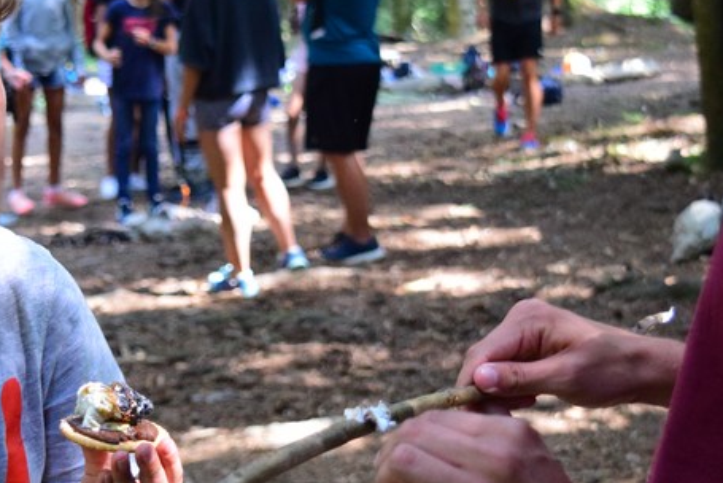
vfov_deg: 12.7
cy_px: 293
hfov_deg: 18.8
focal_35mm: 108
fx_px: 2170
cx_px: 189
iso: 2200
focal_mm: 32
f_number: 4.5
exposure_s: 1/250
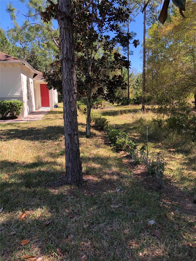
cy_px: 130
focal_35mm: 28
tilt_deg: -12.2
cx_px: 98
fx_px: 211
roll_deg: +2.1
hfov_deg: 49.7
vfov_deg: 63.4
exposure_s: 1/345
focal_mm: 4
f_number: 1.8
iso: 20
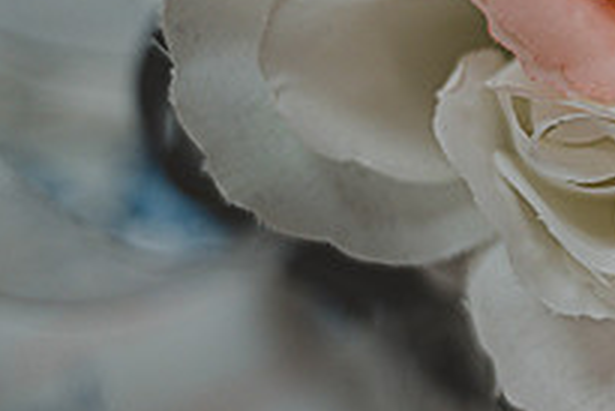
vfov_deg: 8.6
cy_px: -36
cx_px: 837
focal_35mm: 158
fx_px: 2701
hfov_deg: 12.5
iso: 400
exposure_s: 1/200
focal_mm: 56
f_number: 2.8
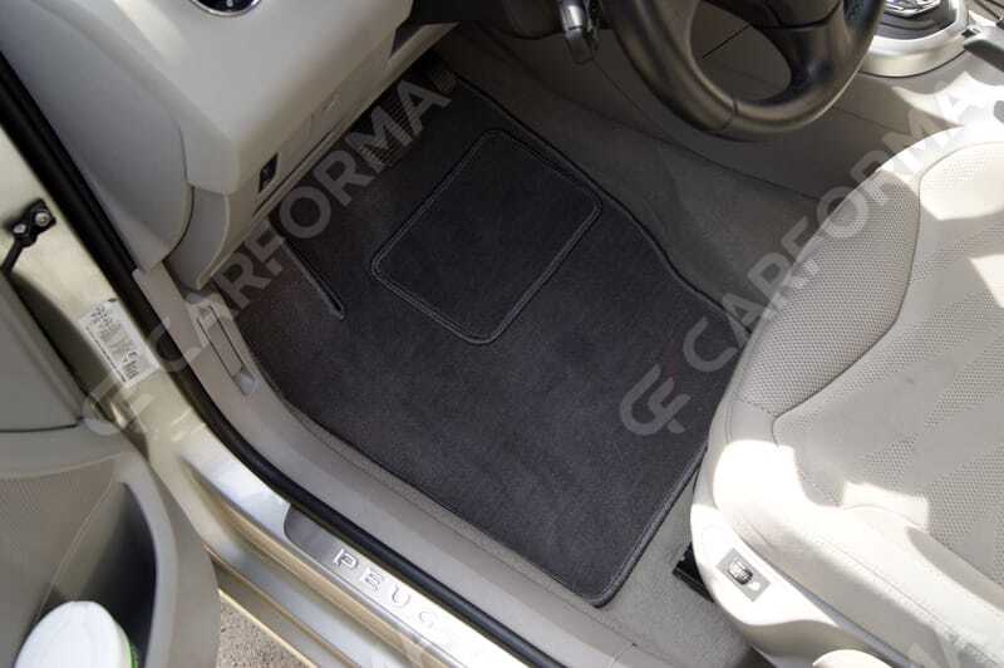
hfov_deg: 57.3
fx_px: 920
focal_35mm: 33
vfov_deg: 39.9
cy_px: 334
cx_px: 502
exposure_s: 1/50
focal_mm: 22
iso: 100
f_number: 5.6
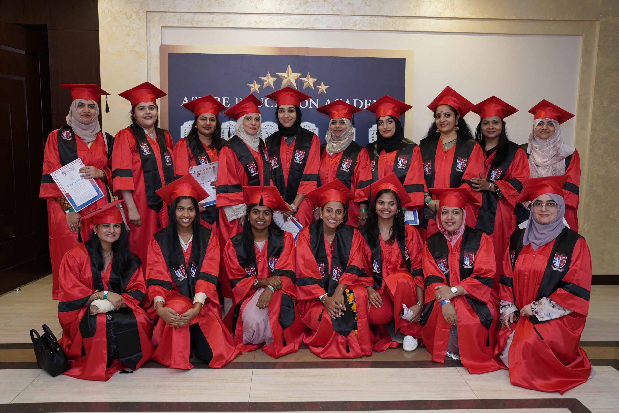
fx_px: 543
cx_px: 310
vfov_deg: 41.6
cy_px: 206
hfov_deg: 59.3
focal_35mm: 32
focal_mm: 31.6
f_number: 3.5
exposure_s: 1/160
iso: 1600
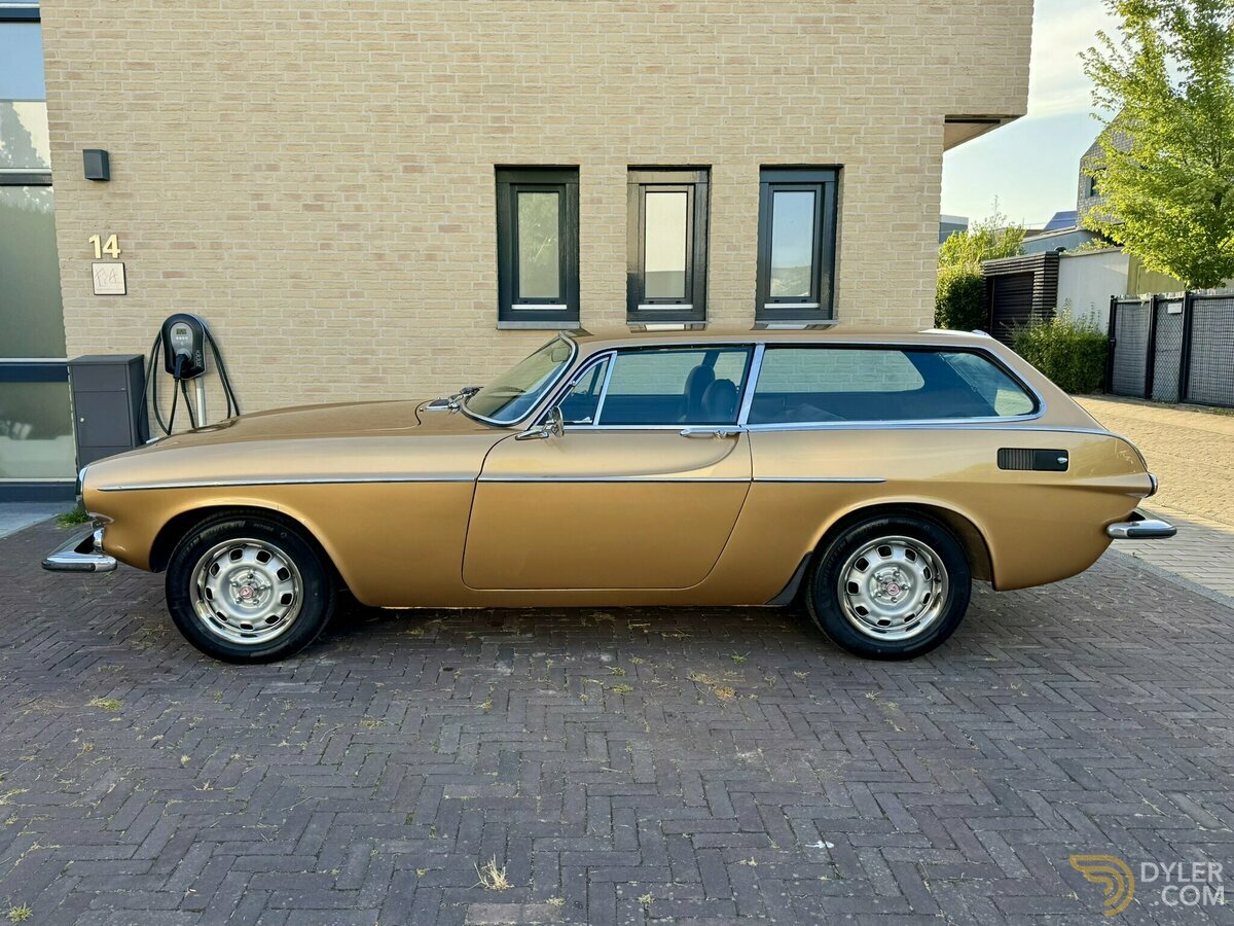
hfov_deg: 71.6
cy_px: 463
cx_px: 617
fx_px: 856
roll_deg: -0.6
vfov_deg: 56.8
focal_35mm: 24
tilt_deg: -6.9
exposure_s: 1/604
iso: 80
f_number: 1.78
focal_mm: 6.76
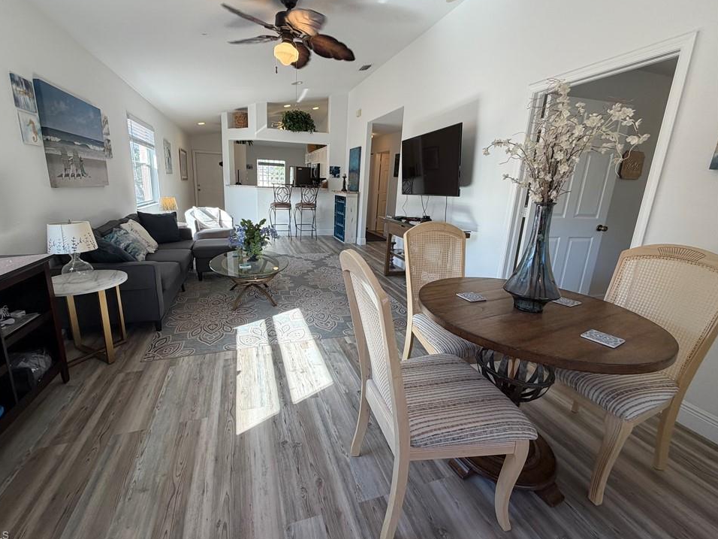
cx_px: 338
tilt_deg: -14.2
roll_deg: -2.1
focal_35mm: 15
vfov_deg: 81.7
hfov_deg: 98.1
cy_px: 254
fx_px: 311
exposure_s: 1/120
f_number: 2.2
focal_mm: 2.22
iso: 80
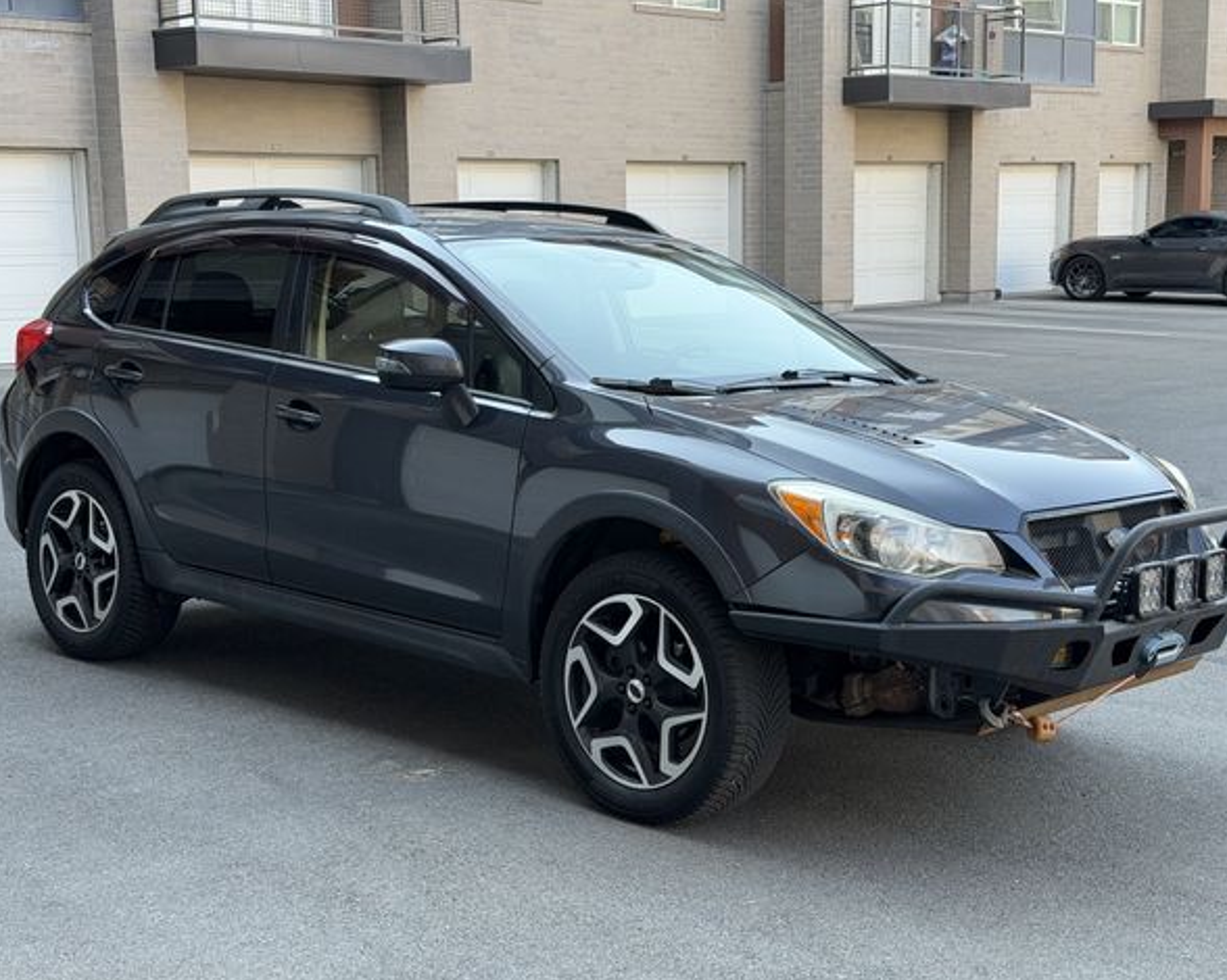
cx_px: 626
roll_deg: +0.4
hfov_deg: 36.7
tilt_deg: -7.5
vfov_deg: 29.7
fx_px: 1851
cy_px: 494
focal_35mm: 51
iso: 80
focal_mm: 6.76
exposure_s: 1/322
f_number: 1.78
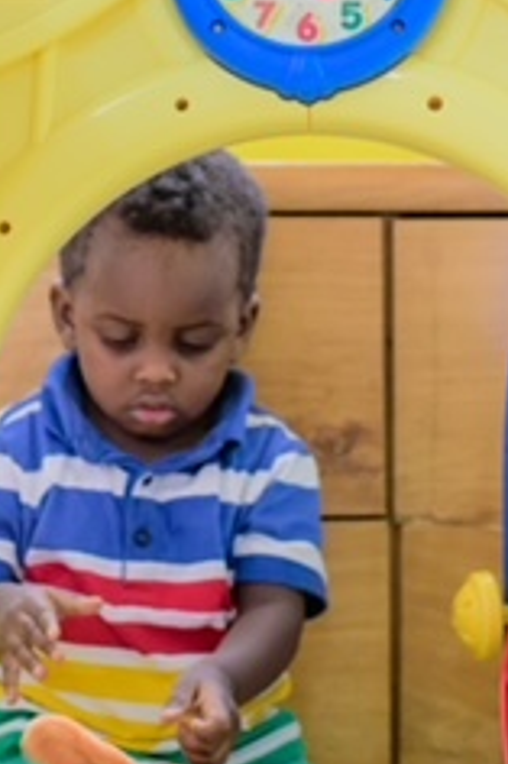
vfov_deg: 15.0
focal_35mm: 136
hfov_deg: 10.1
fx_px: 2883
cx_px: 359
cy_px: 110
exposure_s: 1/160
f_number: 2.5
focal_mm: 50
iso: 2000
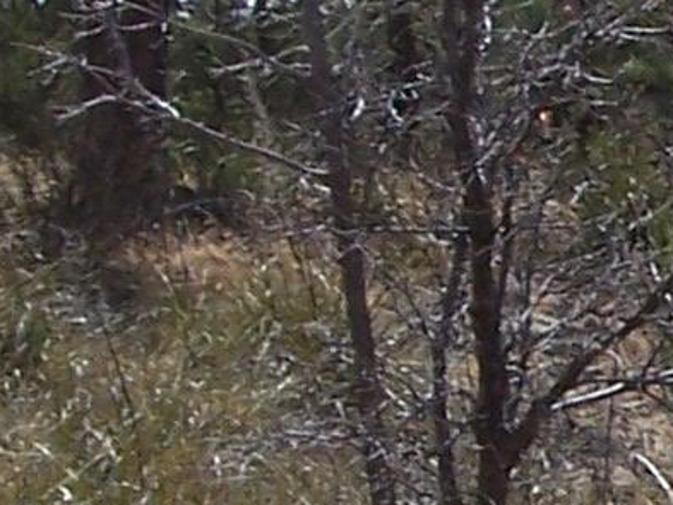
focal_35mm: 249
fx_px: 4843
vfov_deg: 6.0
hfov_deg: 7.8
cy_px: 322
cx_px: 1010
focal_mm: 6.3
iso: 80
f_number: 4
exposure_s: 1/750
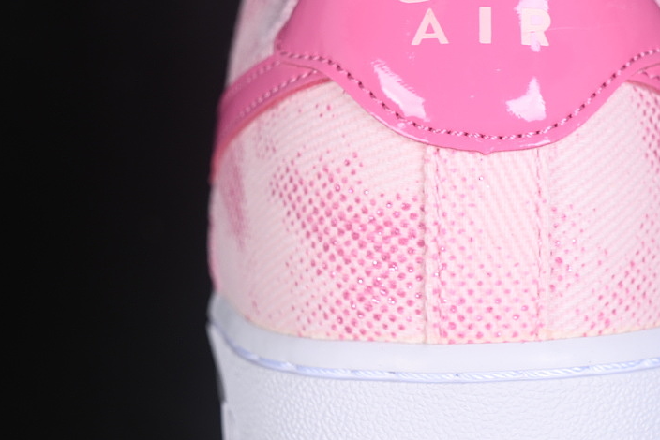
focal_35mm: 115
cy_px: 202
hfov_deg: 17.7
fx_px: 2109
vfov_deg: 11.9
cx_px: 464
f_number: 7.1
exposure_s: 1/80
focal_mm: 50
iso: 160
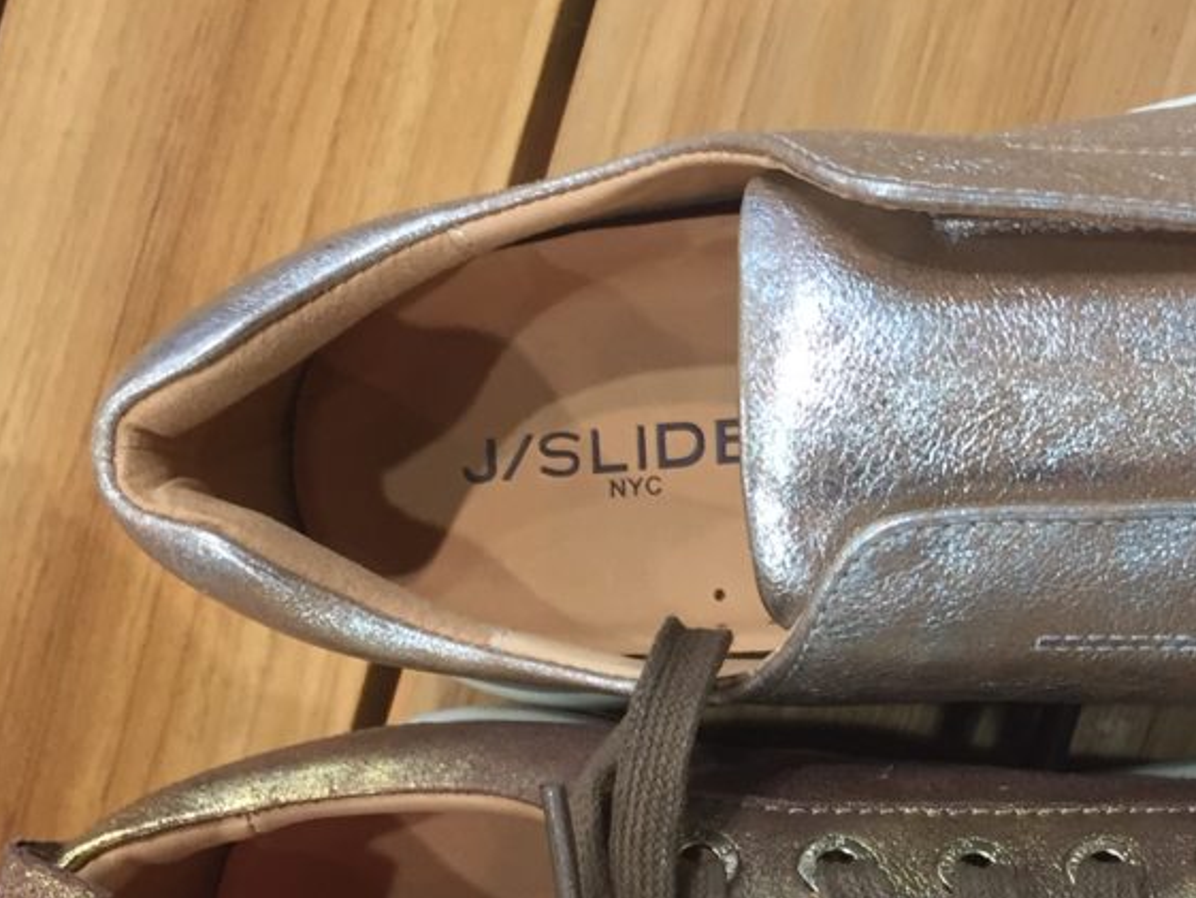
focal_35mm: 62
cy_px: 700
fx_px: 2143
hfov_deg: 30.1
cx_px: 1030
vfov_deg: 23.4
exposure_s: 1/30
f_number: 2.2
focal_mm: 4.15
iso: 40
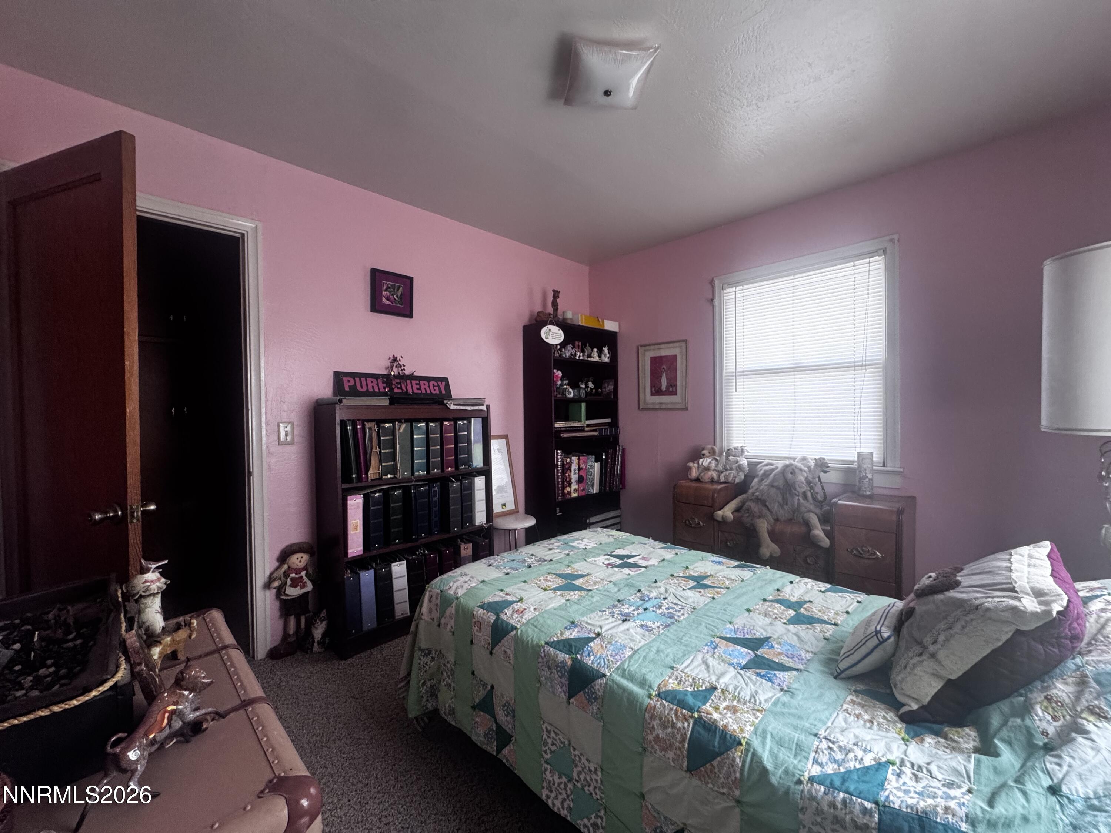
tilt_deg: -2.0
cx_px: 556
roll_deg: +0.6
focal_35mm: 14
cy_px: 416
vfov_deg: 85.7
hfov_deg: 102.1
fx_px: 449
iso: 320
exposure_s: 1/99
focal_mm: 2.22
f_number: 2.2
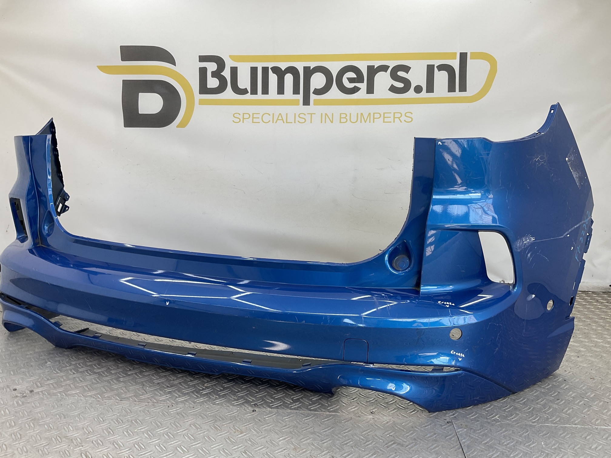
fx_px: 512
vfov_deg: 48.2
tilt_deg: -7.5
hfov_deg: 61.7
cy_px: 229
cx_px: 306
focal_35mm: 29
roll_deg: -1.8
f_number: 1.8
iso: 16
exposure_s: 1/125
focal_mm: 3
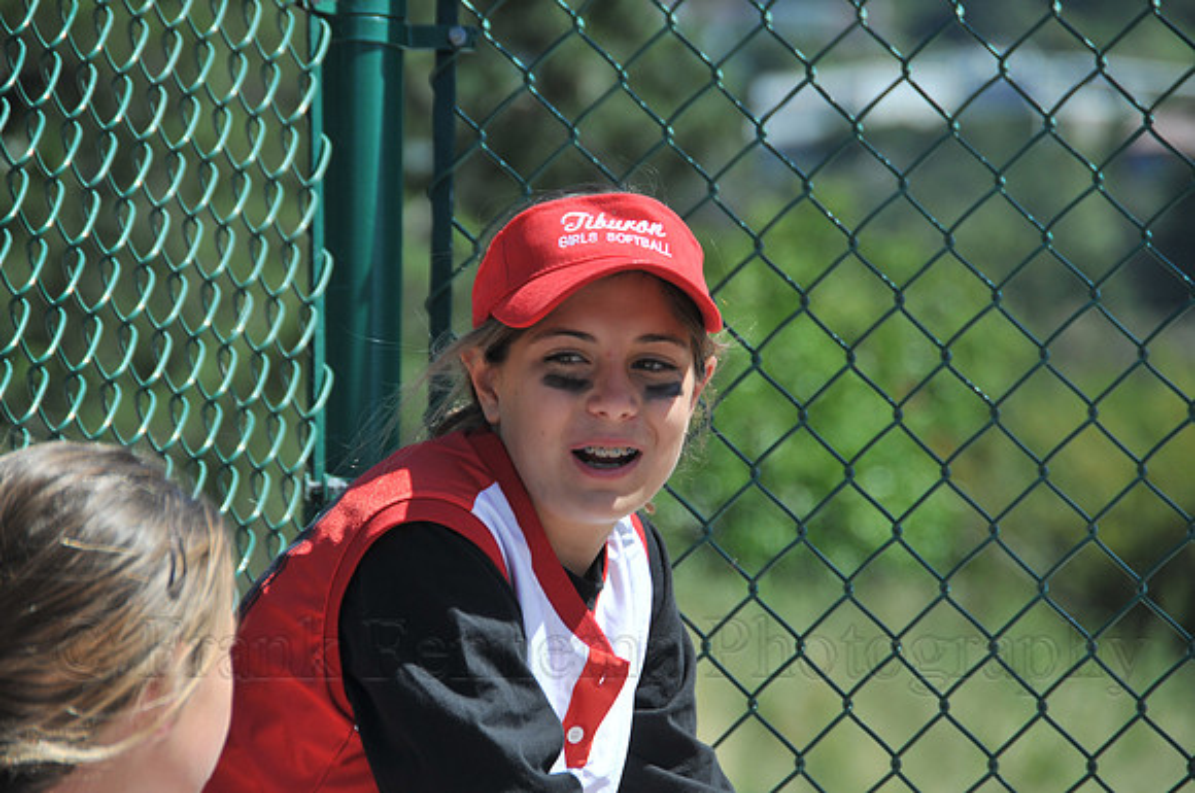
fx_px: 9944
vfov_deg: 4.6
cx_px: 598
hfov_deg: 6.9
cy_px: 396
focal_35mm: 300
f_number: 5.6
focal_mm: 200
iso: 200
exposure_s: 1/250
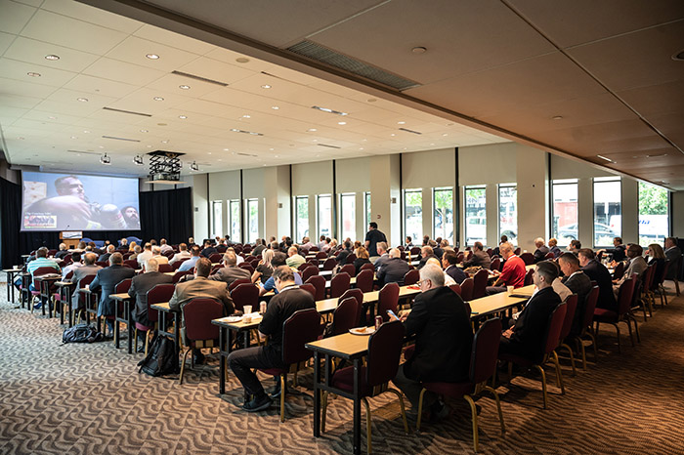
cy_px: 228
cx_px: 342
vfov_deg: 53.1
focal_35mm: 24
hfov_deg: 73.8
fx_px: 456
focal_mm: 24
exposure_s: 1/100
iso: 1600
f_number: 4
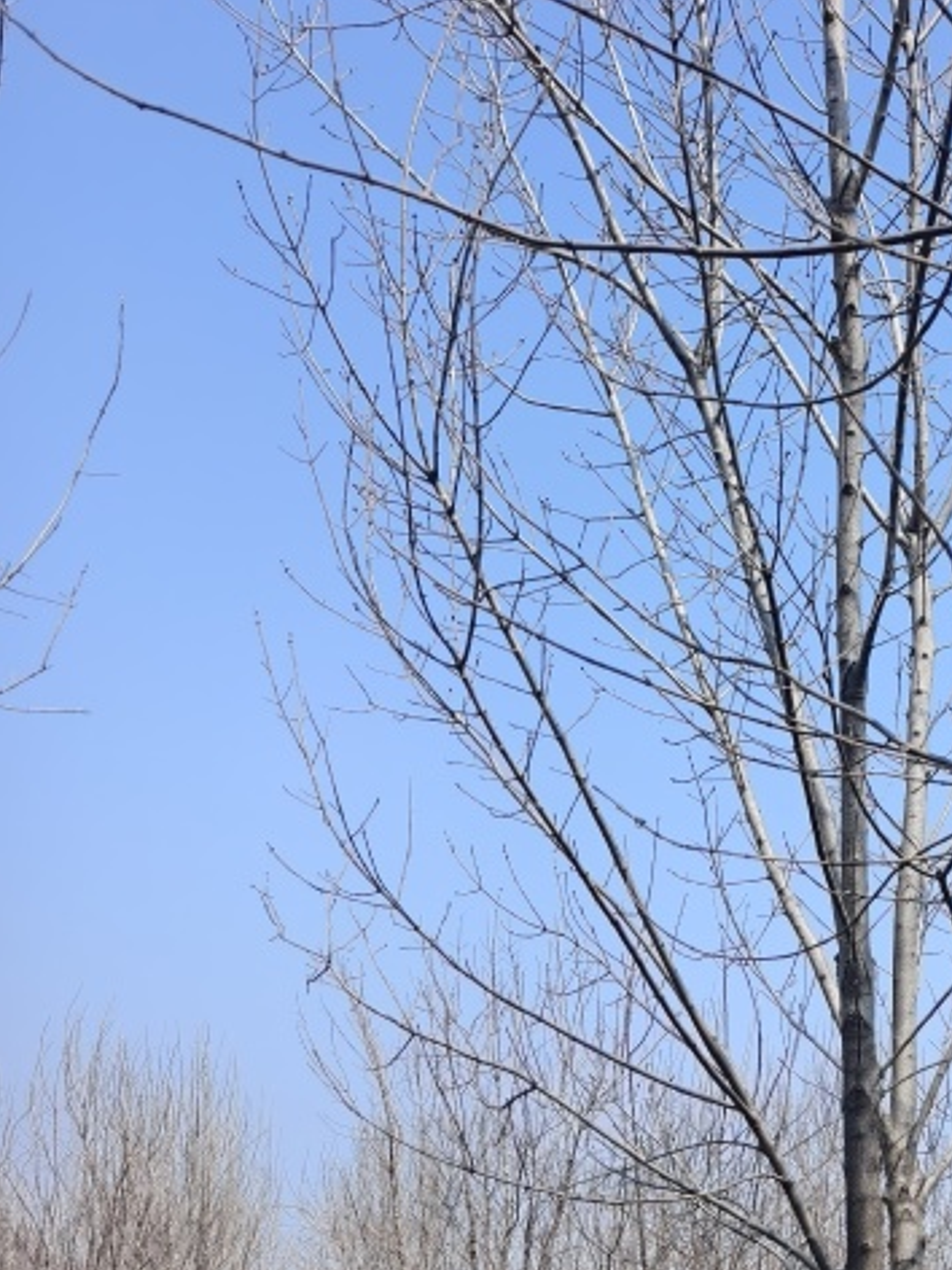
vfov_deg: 33.4
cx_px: 944
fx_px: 1907
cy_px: 1293
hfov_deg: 26.6
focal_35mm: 52
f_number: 1.57
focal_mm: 5.6
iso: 72
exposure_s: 1/1883
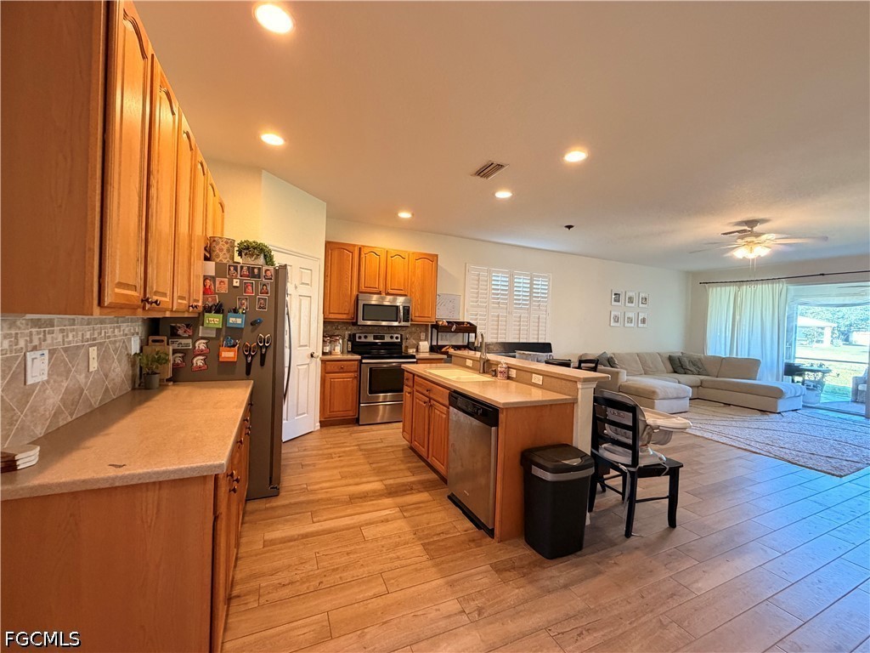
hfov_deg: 102.1
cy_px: 326
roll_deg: -2.0
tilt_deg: -1.5
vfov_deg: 85.7
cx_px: 435
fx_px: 352
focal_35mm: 14
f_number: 2.2
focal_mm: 2.22
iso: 400
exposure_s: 1/60
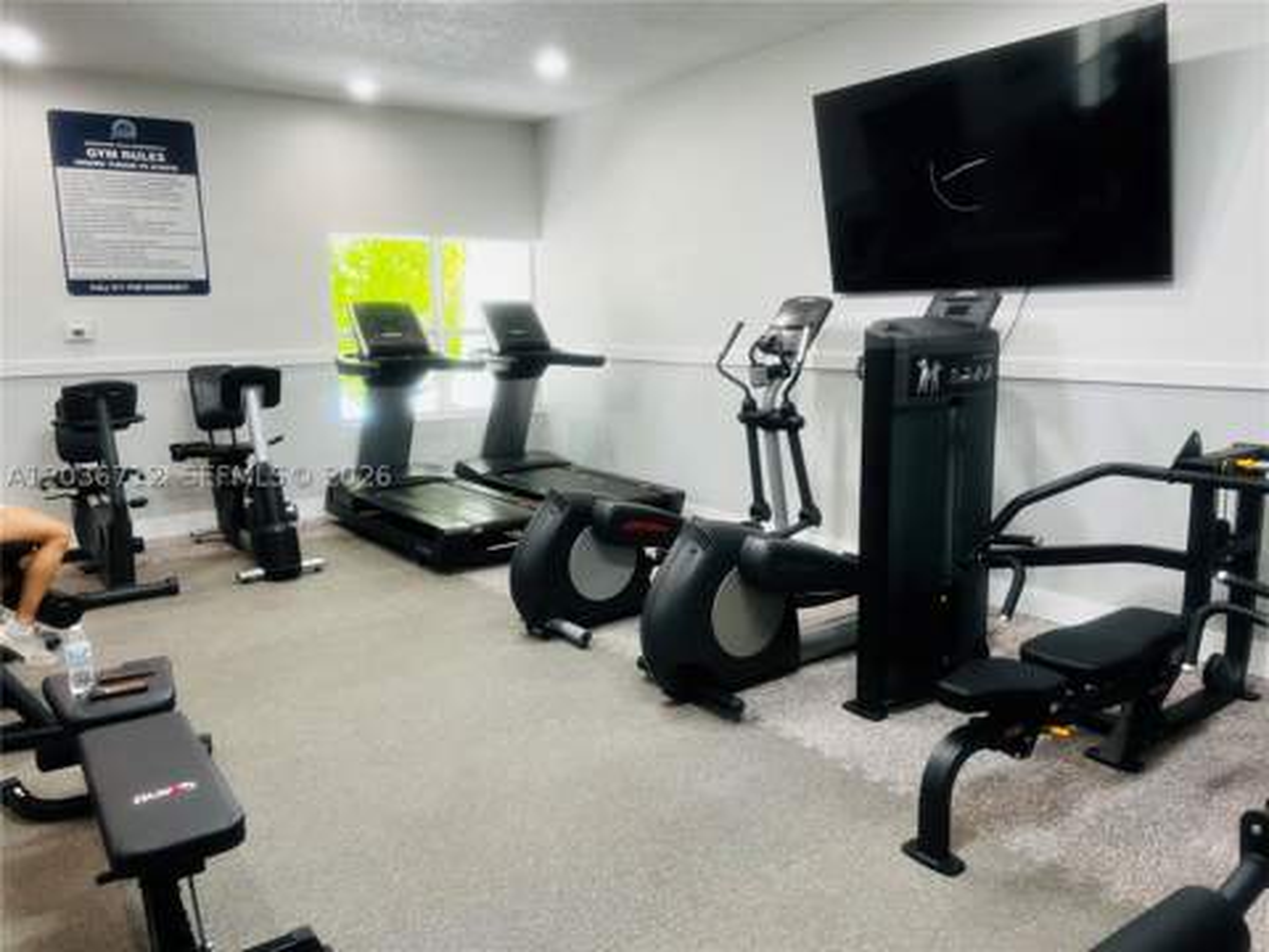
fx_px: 953
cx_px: 634
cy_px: 476
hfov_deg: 67.3
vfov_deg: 53.1
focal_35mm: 26
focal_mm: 5.7
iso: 100
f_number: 1.5
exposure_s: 1/60
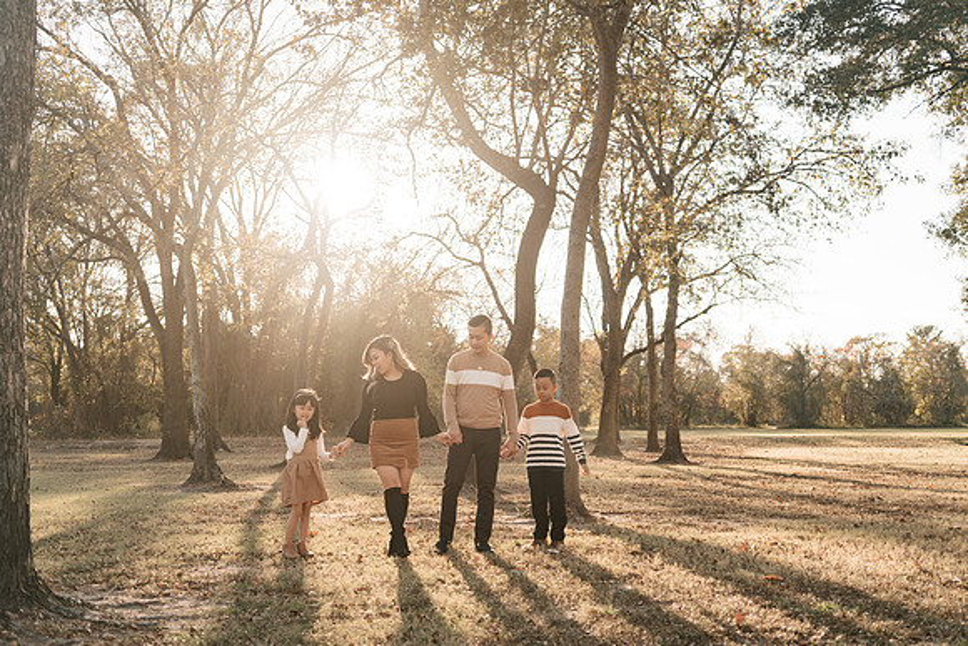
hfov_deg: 54.0
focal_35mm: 35
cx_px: 484
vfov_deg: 37.5
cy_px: 323
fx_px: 950
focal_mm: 35
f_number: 2.8
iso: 125
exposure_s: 1/1000
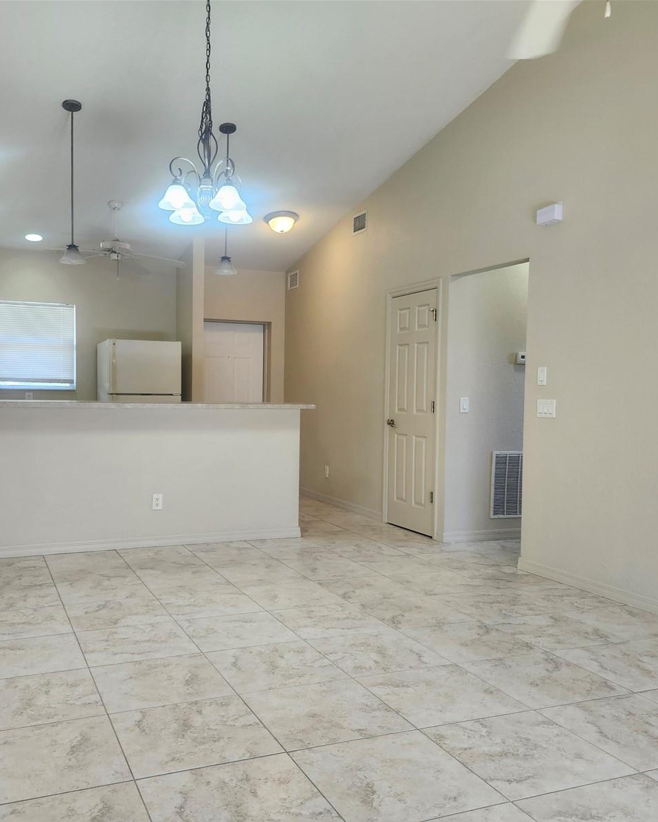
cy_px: 411
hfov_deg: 48.4
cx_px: 293
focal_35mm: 30
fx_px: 730
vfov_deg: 58.8
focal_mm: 5.54
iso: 200
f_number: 1.8
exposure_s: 1/120
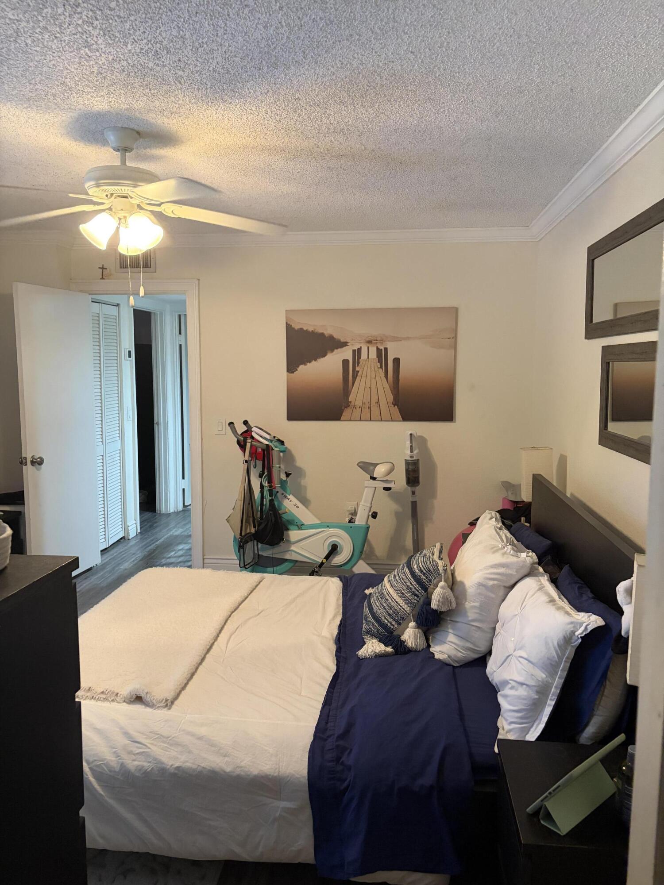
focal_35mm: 26
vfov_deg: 67.3
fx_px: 665
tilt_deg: -5.6
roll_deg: +0.0
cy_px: 442
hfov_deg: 53.1
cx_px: 332
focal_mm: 5.96
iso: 500
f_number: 1.6
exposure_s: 1/60
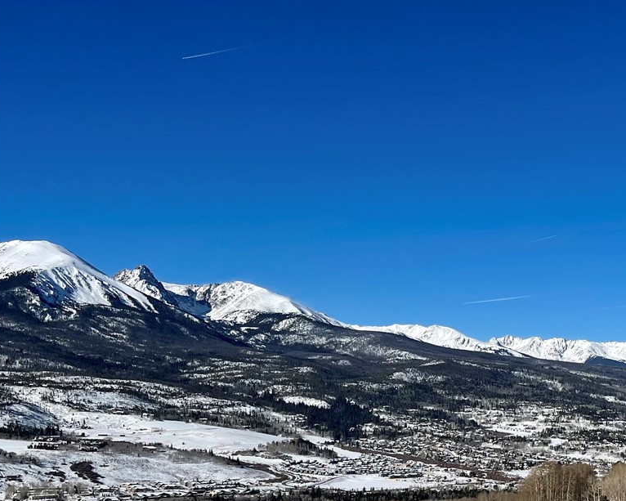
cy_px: 445
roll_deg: -1.6
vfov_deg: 27.6
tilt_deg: -3.0
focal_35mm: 53
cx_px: 642
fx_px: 982
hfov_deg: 32.2
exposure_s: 1/10000
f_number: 1.6
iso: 32
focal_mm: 5.1
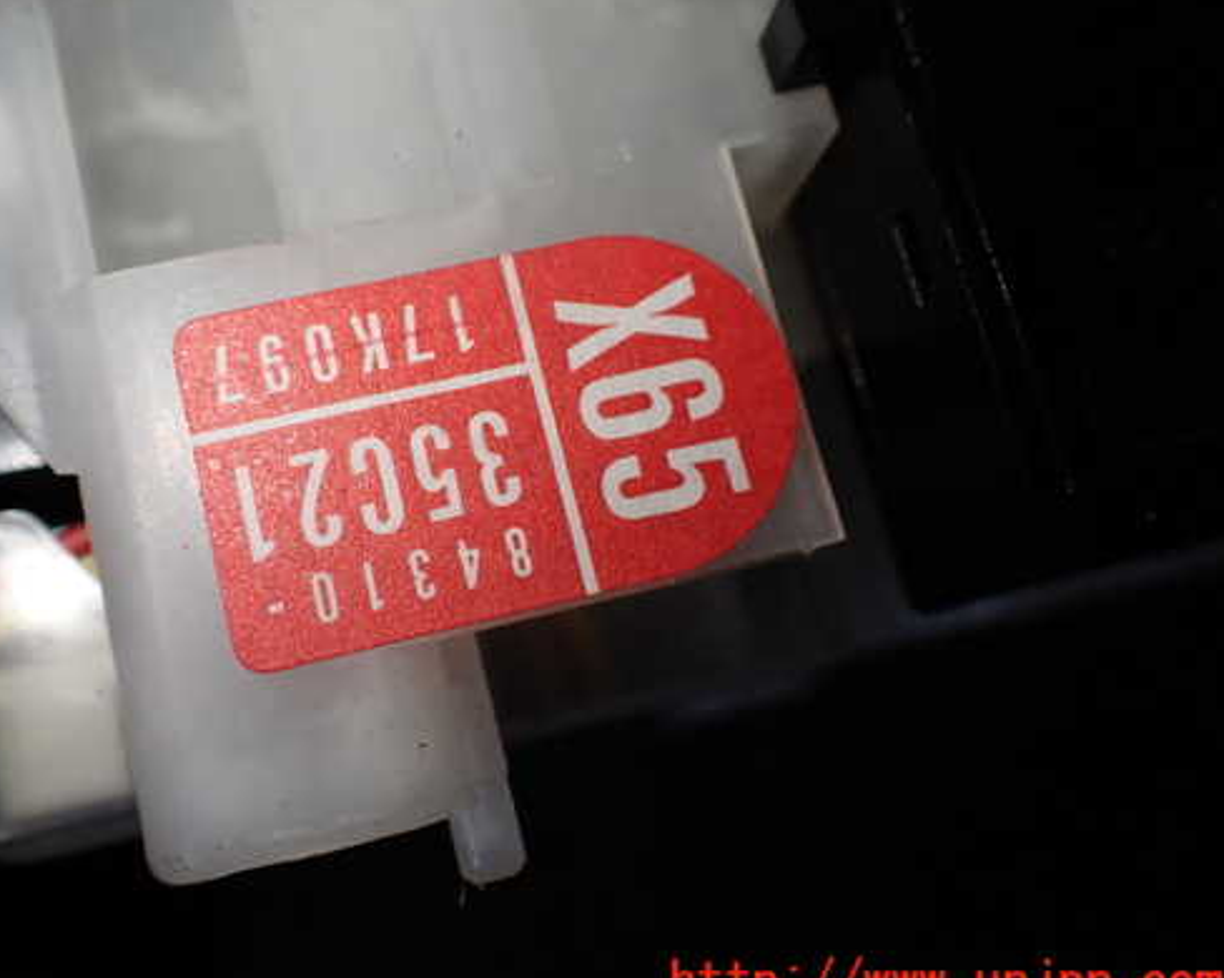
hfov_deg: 50.0
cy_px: 451
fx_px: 1304
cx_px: 484
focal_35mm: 36
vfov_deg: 41.1
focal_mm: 5.4
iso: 100
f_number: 2.3
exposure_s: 1/160
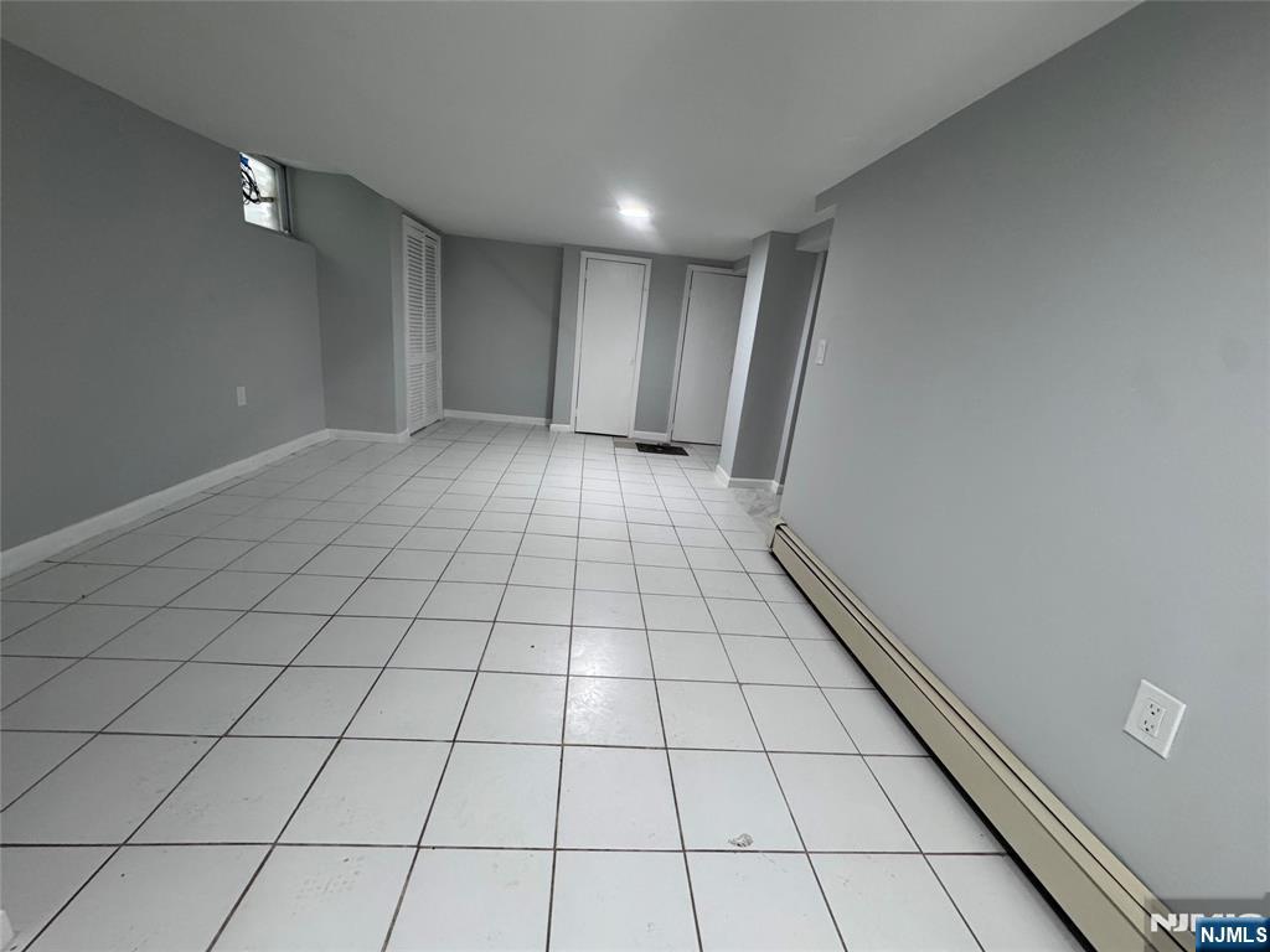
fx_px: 514
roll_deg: -6.6
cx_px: 635
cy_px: 476
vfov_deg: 85.7
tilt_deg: -18.1
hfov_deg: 102.1
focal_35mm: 14
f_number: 2.2
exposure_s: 1/120
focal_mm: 2.22
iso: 250
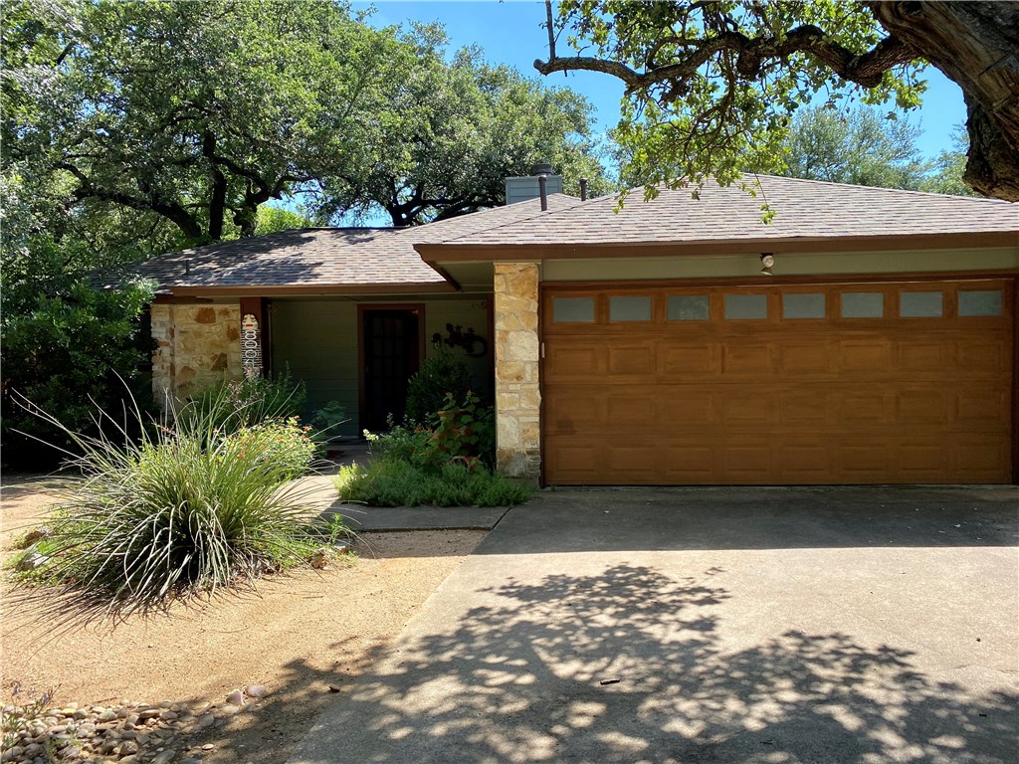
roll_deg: +0.7
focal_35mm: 26
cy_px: 382
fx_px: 765
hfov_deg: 67.3
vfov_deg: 53.1
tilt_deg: -2.2
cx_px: 510
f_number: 1.8
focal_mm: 4.25
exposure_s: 1/957
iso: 32
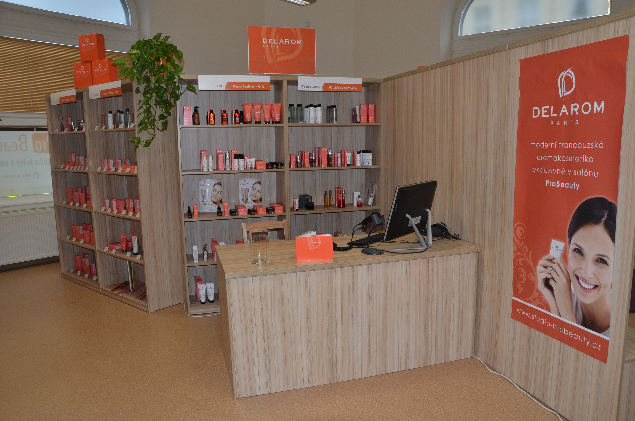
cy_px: 210
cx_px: 318
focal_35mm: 27
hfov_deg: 67.5
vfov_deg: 47.7
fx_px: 475
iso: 250
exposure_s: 1/125
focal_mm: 18
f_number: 6.3
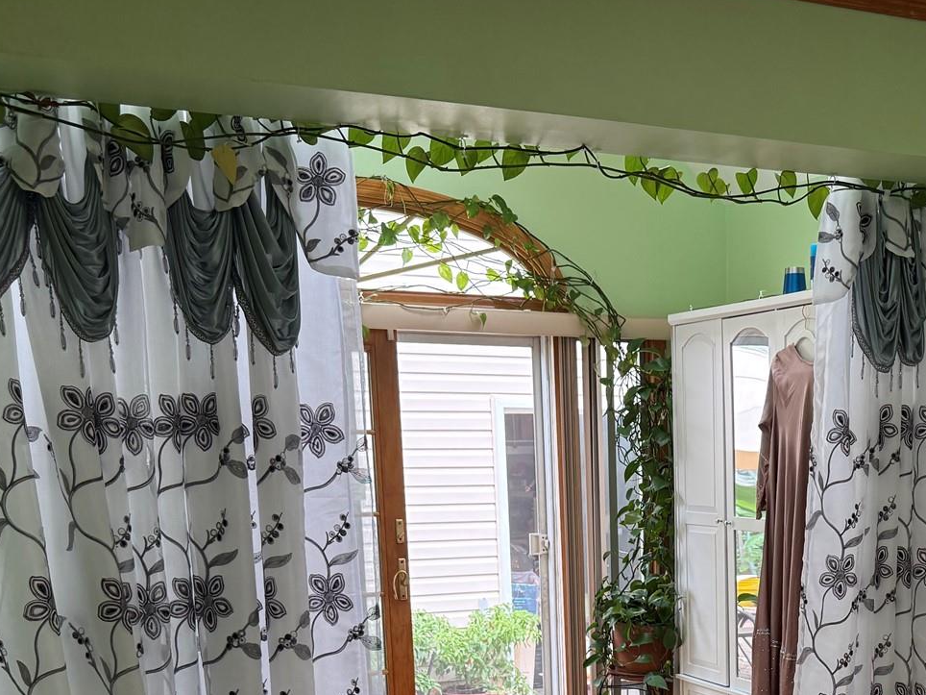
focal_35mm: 51
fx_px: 1364
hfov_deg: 36.4
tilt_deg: -11.1
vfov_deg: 26.9
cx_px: 725
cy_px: 699
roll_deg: +0.6
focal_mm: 6.76
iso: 200
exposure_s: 1/254
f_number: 1.78
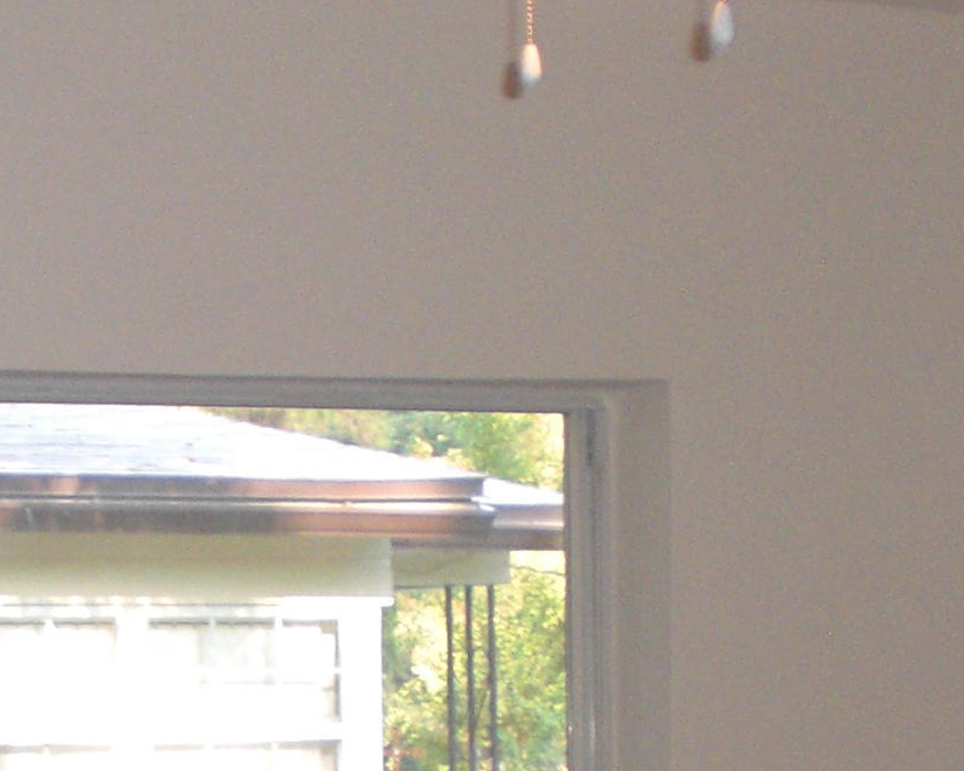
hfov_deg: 15.9
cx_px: 133
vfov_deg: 12.3
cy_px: 1106
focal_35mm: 120
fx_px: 3423
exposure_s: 1/60
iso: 200
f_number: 3.1
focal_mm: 6.3
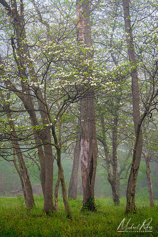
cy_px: 118
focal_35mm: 116
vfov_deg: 17.6
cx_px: 79
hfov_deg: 11.8
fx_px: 764
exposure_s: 1/3
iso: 100
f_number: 13
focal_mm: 116
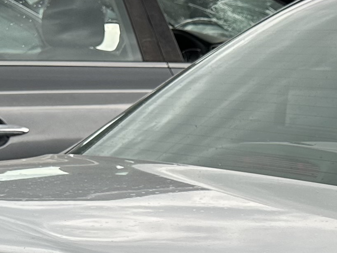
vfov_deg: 11.6
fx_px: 1149
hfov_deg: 15.8
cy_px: 466
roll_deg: -0.6
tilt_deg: -19.7
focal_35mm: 118
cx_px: 441
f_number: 1.78
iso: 80
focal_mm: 6.86
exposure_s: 1/482
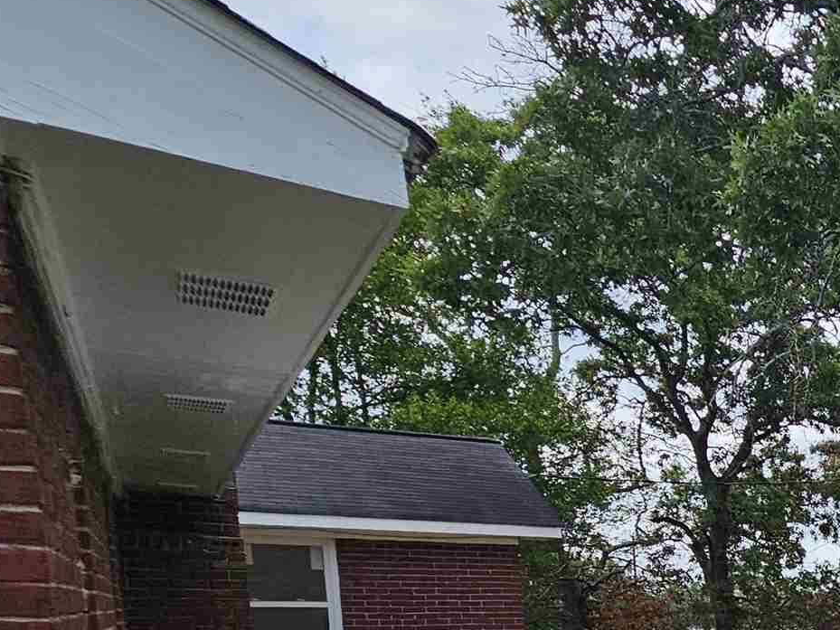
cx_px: 1267
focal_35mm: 43
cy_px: 782
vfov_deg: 28.6
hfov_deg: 28.3
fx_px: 1044
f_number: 2.2
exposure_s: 1/1677
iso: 50
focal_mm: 2.2
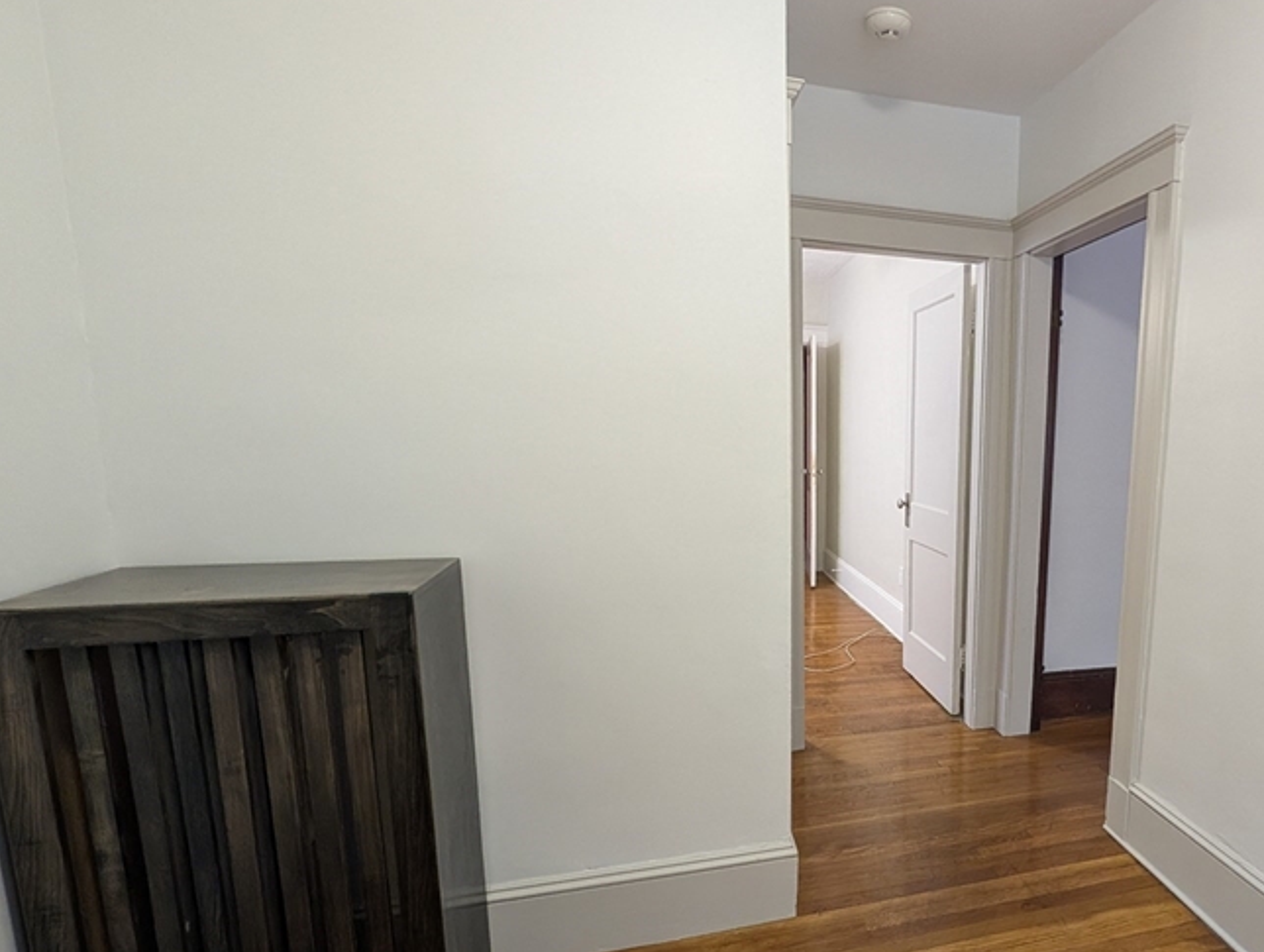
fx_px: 695
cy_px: 552
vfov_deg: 68.4
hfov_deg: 79.2
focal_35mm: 19
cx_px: 922
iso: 389
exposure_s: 1/96.9
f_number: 1.7
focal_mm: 2.02
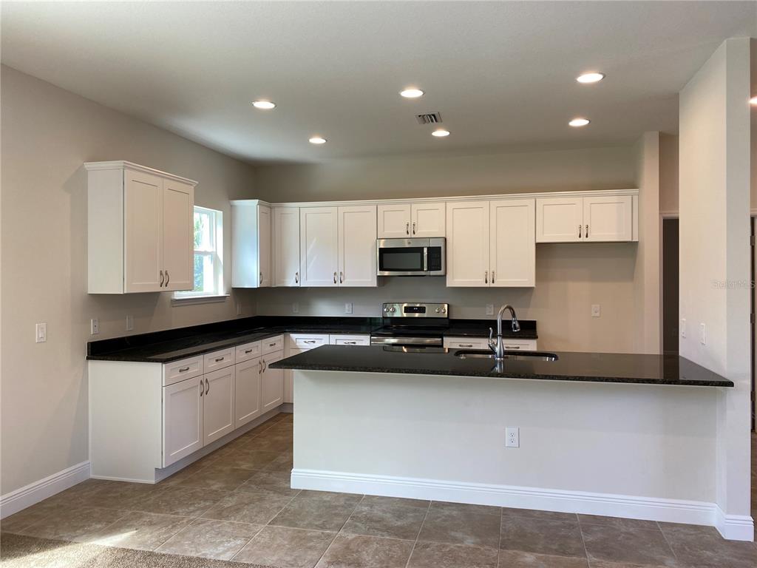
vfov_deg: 53.1
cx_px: 378
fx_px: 569
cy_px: 284
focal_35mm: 26
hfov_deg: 67.3
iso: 64
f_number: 1.8
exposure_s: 1/120
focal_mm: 4.25
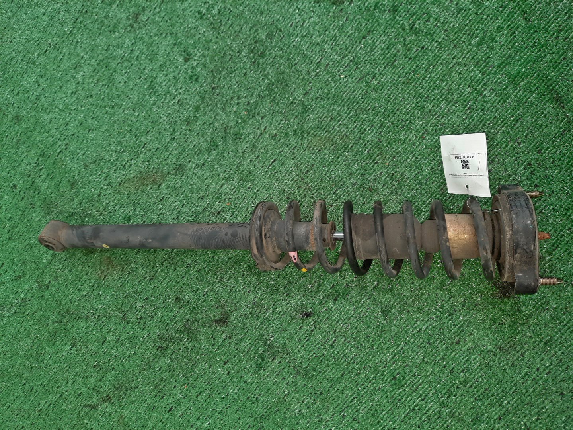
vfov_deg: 54.9
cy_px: 215
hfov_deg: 69.4
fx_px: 414
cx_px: 286
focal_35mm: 25
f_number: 2
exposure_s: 1/50
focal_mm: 4.6
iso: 187
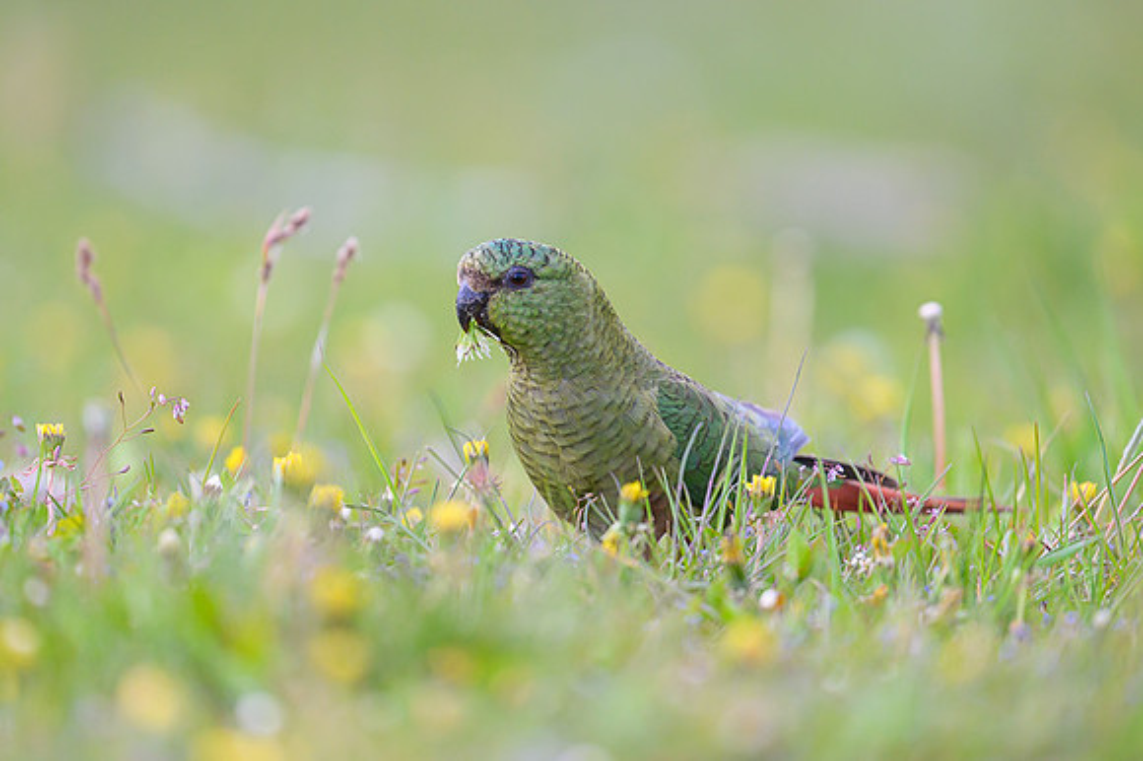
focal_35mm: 723
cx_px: 535
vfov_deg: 1.9
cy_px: 326
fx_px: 22938
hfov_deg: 2.9
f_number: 4
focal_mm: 560
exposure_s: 1/800
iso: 800
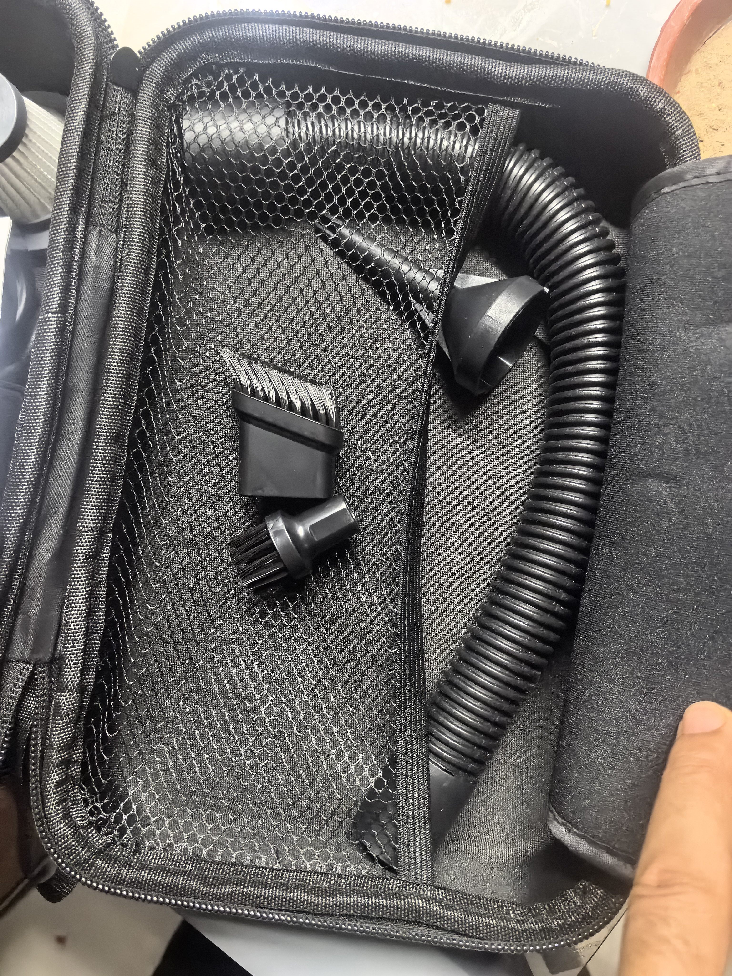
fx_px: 761
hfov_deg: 51.4
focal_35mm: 27
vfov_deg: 65.3
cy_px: 488
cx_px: 366
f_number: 2
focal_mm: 5.75
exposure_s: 1/300
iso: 6400
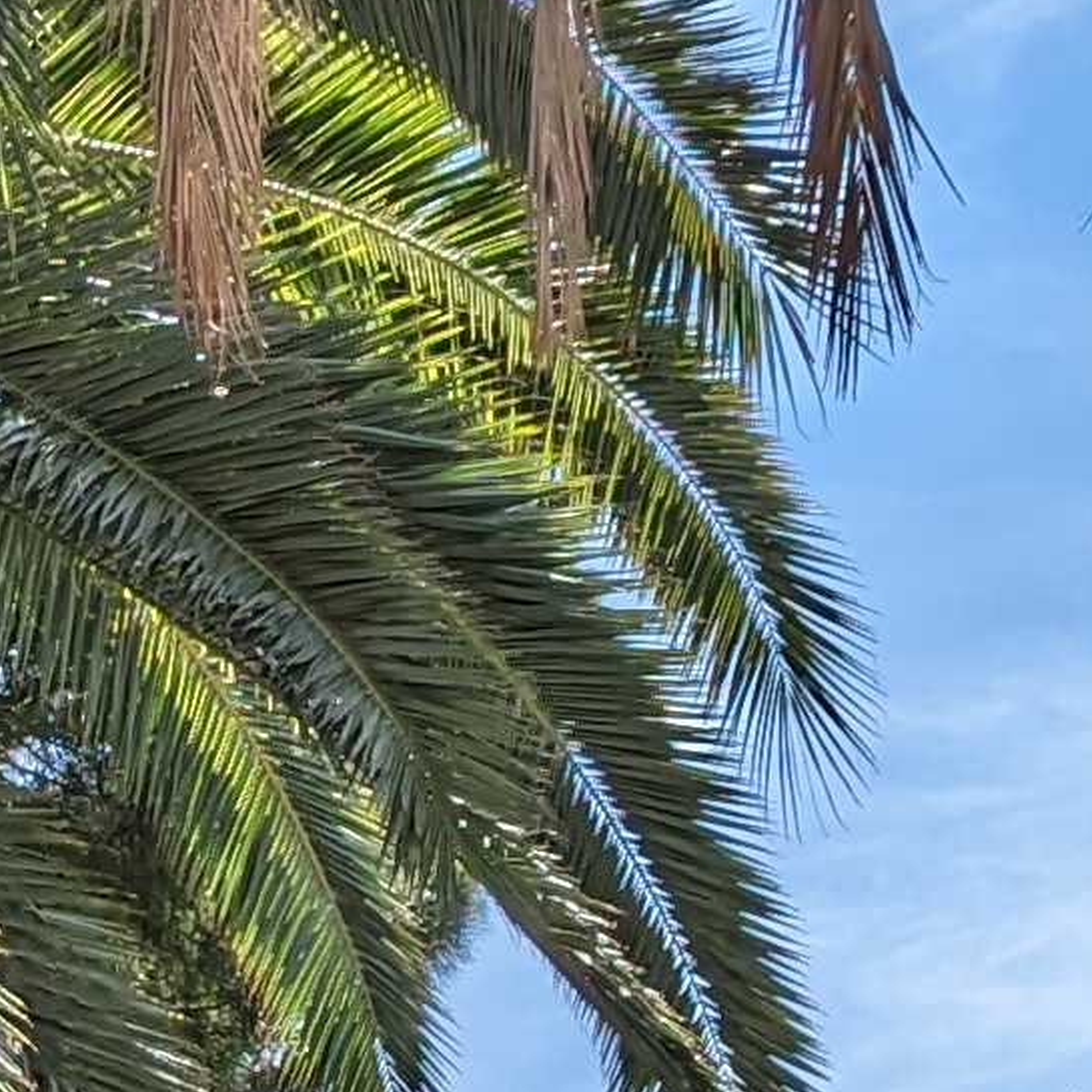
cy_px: 2607
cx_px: -1018
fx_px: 5675
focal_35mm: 159
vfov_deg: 9.7
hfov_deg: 10.2
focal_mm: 6.81
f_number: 1.85
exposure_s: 1/3425
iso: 45
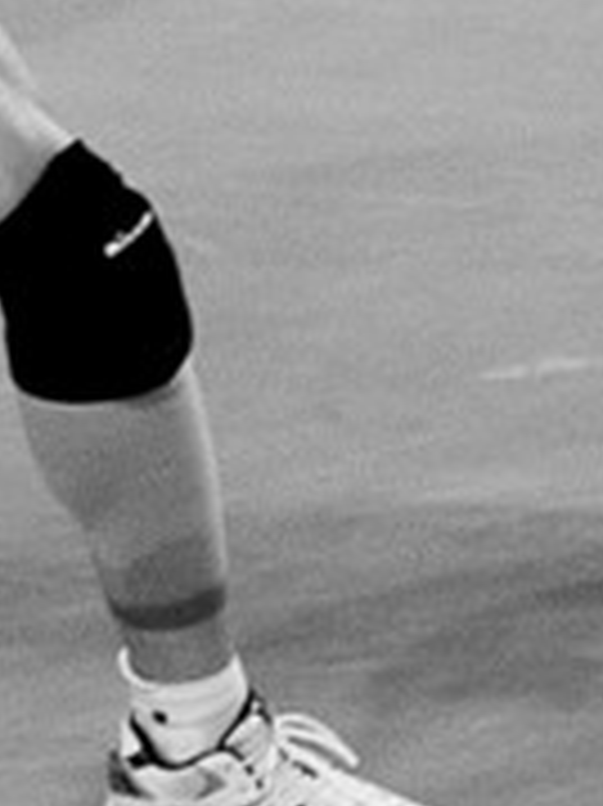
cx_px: -308
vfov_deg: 3.4
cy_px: -54
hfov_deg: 2.6
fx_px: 13441
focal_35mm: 578
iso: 500
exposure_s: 1/320
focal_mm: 112
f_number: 2.8
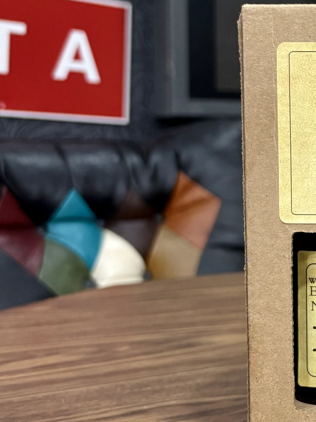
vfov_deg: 26.3
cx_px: 552
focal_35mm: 74
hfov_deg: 16.8
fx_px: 901
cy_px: 178
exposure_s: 1/60
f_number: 1.6
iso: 200
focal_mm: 5.96
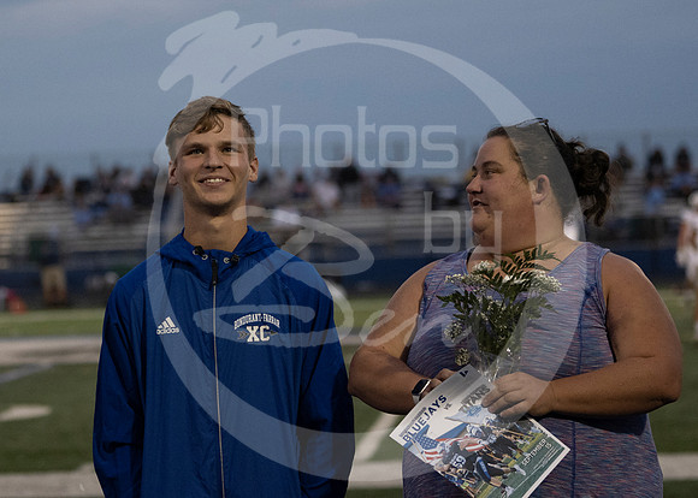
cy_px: 196
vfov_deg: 8.7
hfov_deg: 12.2
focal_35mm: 165
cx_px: 245
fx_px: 3270
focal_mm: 75
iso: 2000
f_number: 2.8
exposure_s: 1/1000
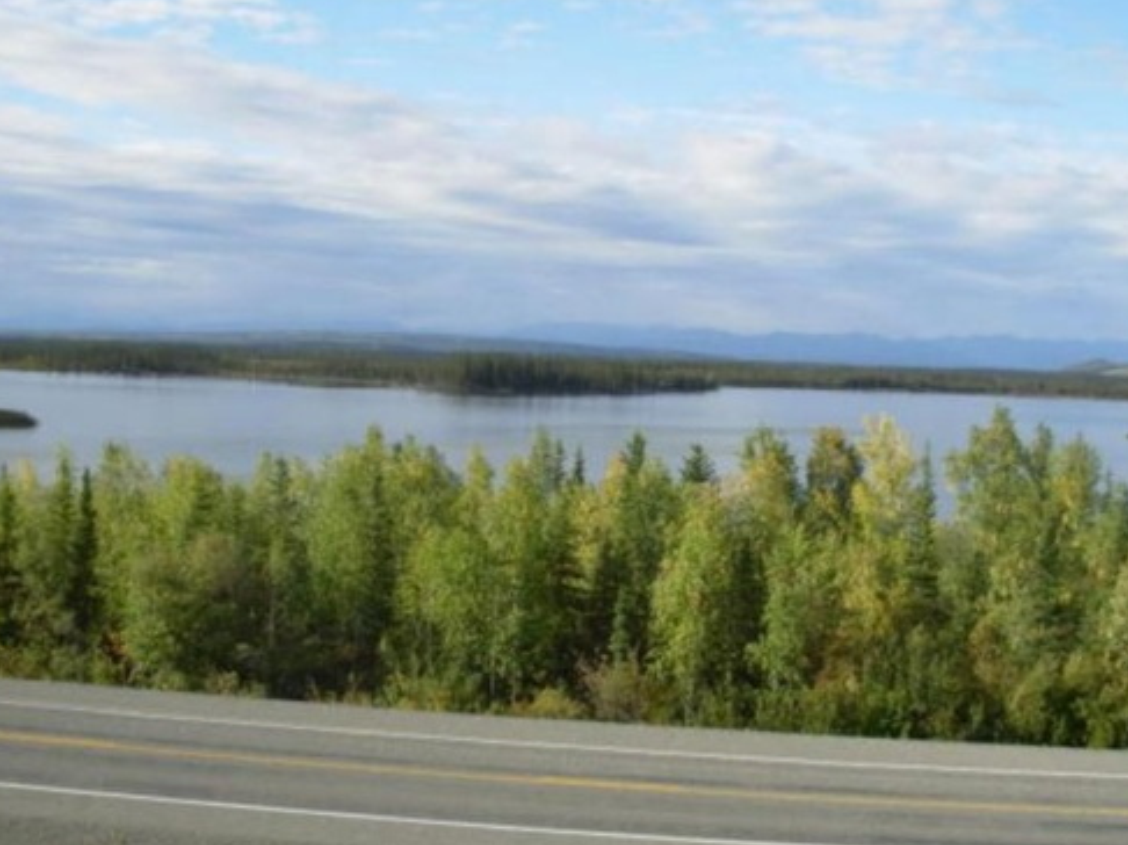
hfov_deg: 38.1
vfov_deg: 29.1
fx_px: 1629
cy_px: 458
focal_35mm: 50
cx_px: 678
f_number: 2.9
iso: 50
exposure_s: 1/767
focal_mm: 6.3
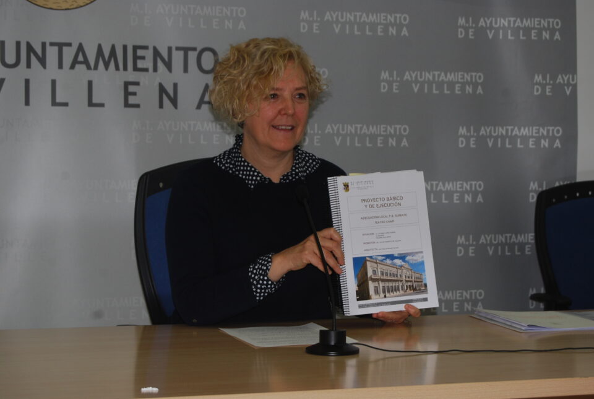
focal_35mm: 82
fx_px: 1364
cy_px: 200
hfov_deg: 24.6
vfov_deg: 16.6
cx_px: 297
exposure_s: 1/60
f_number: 5.6
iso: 200
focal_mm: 55
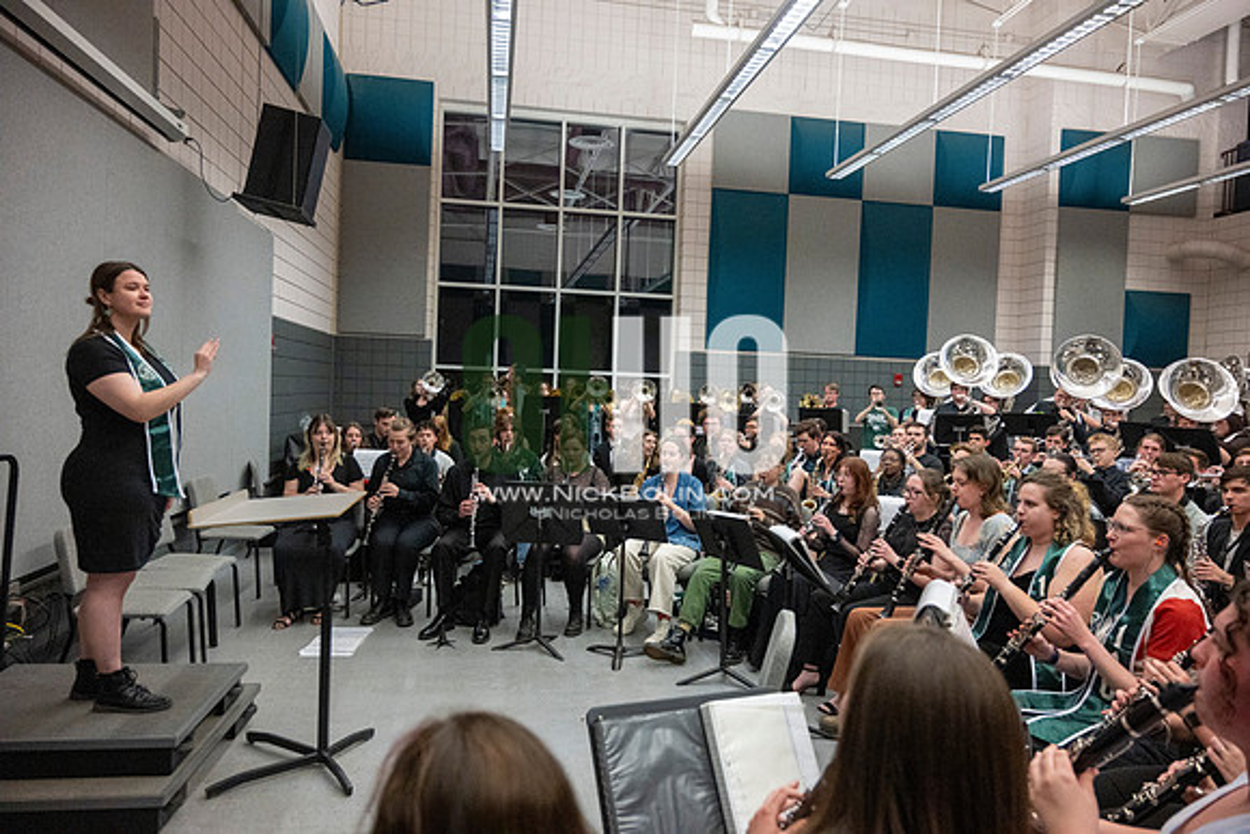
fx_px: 833
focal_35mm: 24
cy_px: 417
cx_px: 625
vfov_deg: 53.2
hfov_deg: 73.7
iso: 10000
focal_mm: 24
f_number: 4
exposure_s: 1/500
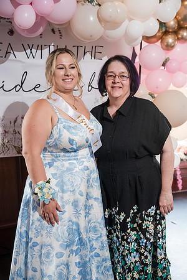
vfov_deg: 38.9
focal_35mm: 51
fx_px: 397
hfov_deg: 26.5
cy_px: 140
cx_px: 94
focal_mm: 51
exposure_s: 1/250
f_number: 4
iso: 2000
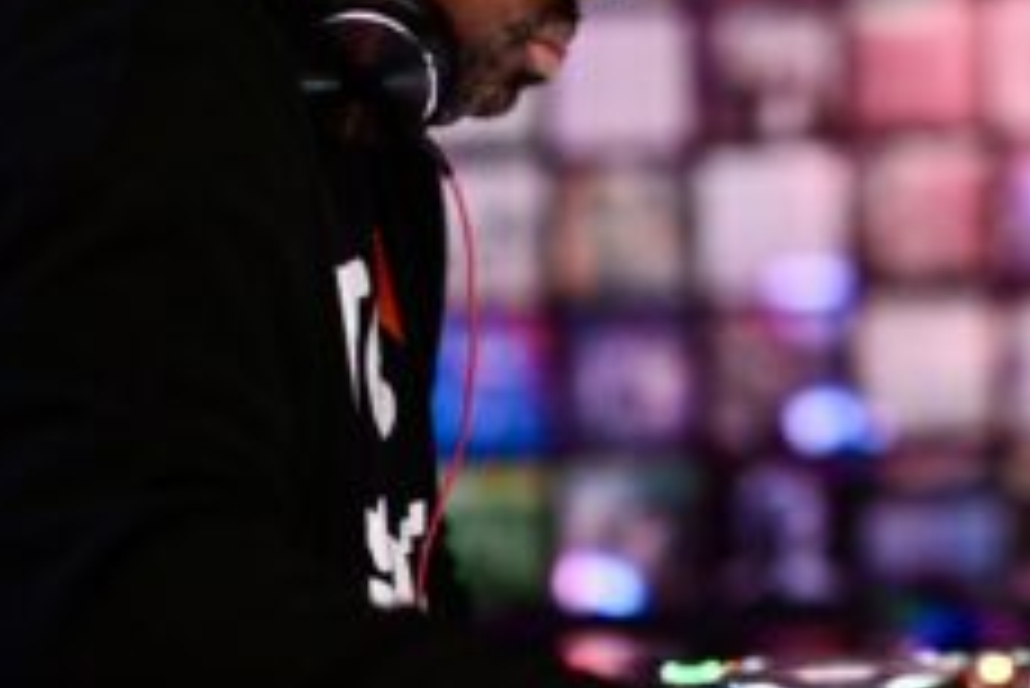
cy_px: 182
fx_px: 3120
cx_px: 931
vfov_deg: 12.6
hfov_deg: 18.4
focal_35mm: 109
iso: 4000
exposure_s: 1/50
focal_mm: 50
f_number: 1.2
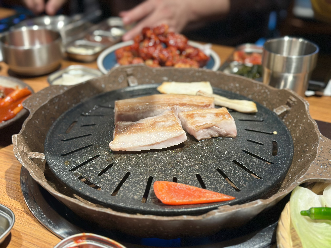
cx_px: 166
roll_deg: +1.6
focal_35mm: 48
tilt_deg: -29.8
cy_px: 124
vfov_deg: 30.3
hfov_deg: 39.7
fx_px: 459
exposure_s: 1/60
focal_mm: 6.86
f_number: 1.78
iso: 200
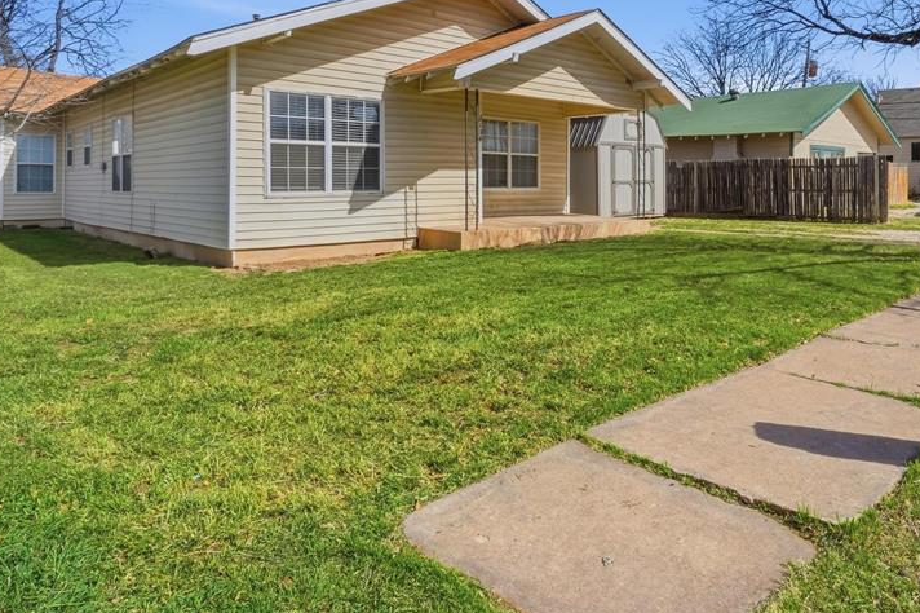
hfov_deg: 74.6
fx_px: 587
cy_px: 190
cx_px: 583
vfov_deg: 53.6
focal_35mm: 23
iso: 800
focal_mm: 16
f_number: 22
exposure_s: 1/6400
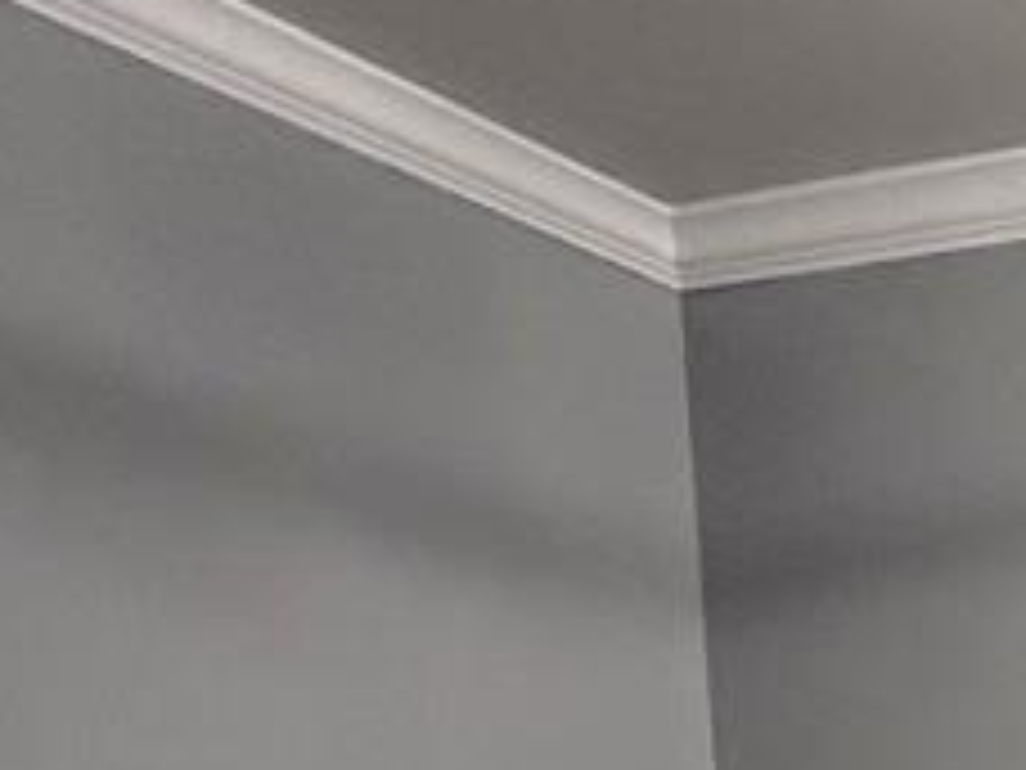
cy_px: 1373
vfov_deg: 18.4
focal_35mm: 63
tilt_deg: -11.7
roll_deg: -1.2
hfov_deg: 23.1
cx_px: 1642
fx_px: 1867
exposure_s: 1/60
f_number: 2.2
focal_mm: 2.22
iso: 500
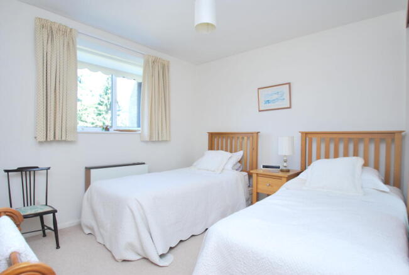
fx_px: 205
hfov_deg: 89.9
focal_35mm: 18
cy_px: 138
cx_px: 204
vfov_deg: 67.6
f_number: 4
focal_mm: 12
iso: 200
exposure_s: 1/60
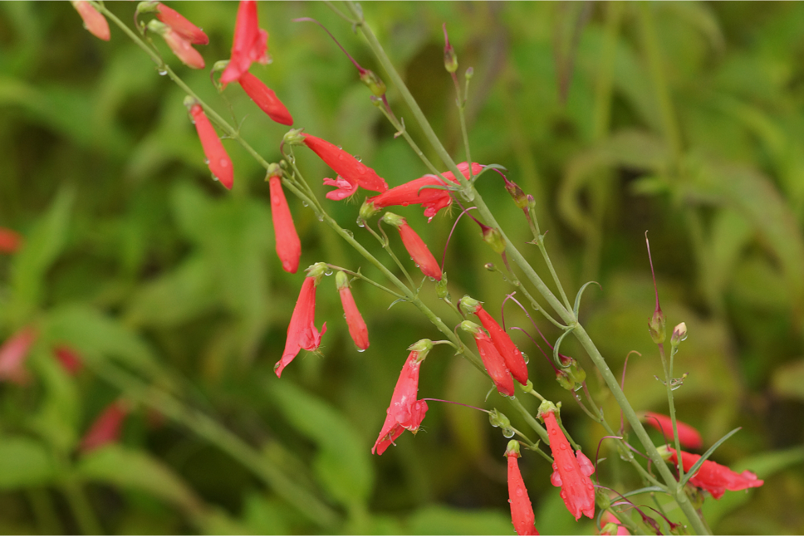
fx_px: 3350
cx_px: 402
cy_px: 268
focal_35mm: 150
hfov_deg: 13.7
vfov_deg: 9.1
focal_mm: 100
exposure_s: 1/160
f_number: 4.5
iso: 500
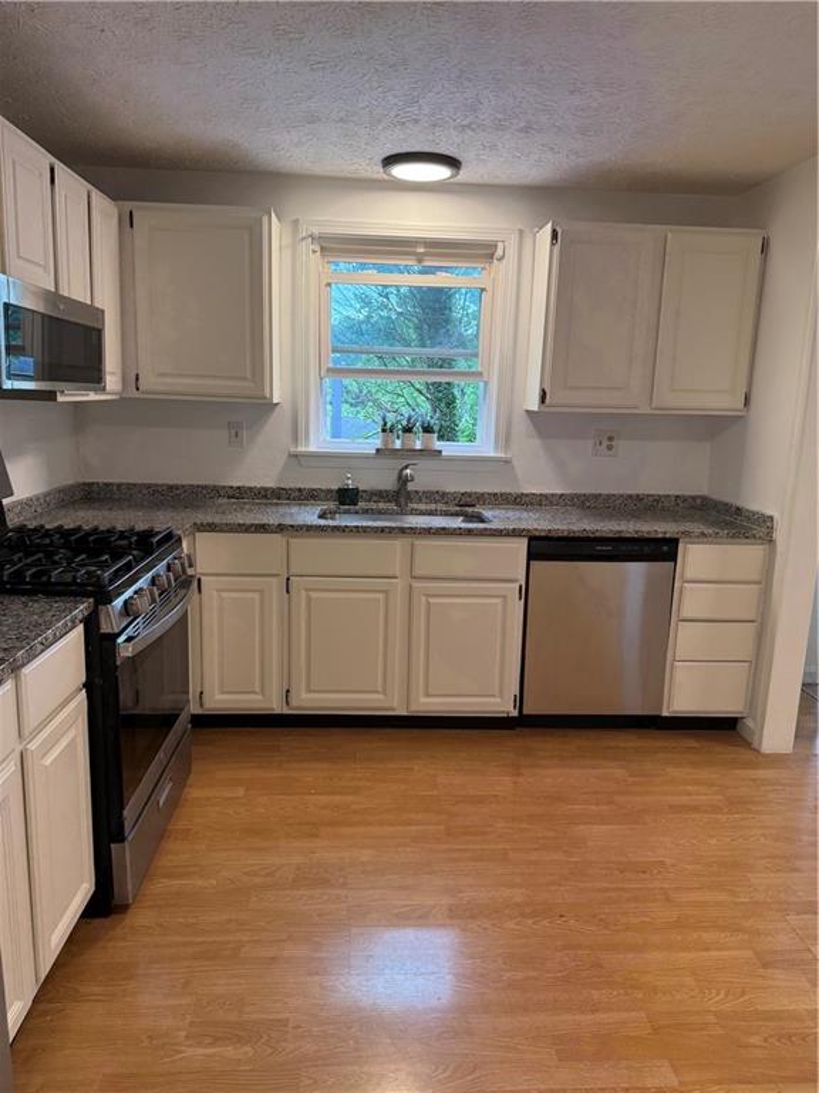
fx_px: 757
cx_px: 410
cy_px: 546
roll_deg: -2.4
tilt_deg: -11.2
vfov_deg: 71.6
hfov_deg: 56.8
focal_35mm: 24
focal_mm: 6.76
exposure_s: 1/123
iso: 200
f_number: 1.78
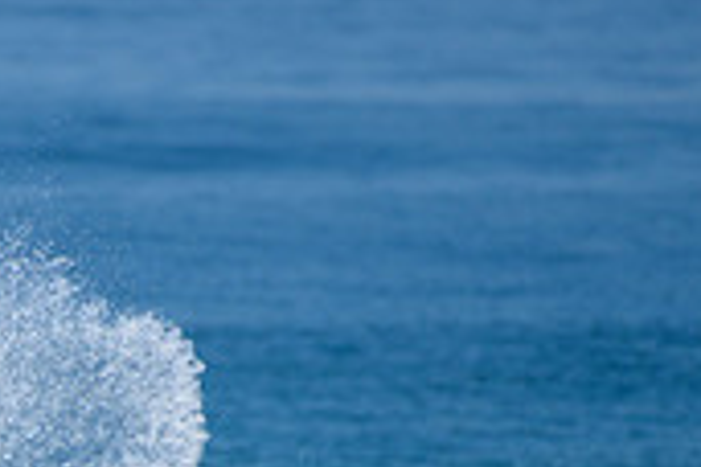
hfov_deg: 1.2
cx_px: -189
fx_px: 33061
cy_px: 645
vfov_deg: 0.8
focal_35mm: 1698
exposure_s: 1/2000
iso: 180
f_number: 5.6
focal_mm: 500
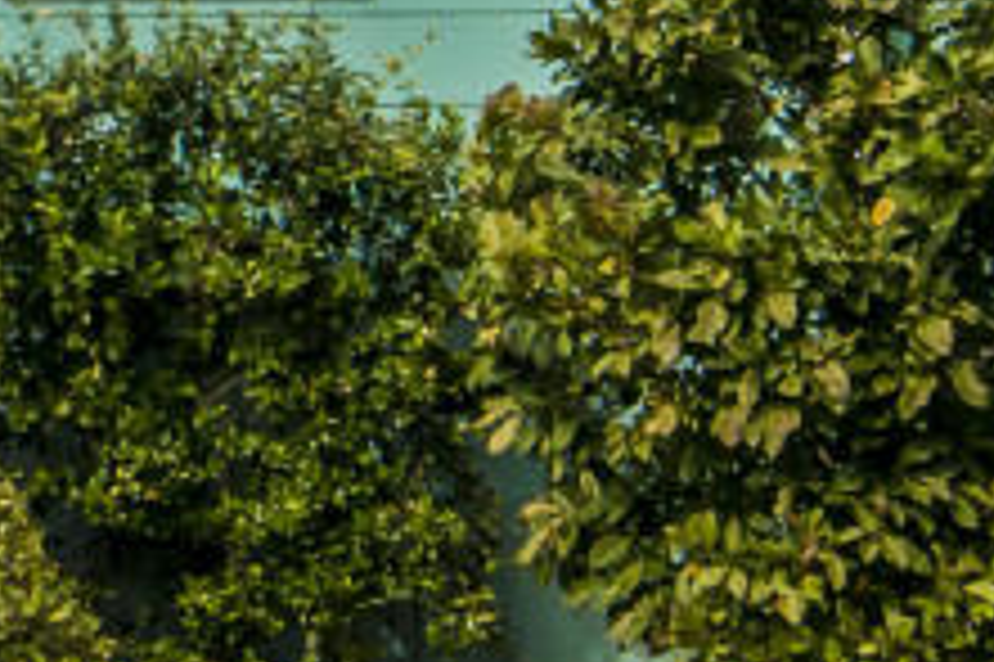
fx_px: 4332
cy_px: -423
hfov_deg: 12.3
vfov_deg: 8.5
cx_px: -576
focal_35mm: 157
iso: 250
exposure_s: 1/2000
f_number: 5.6
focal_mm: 20
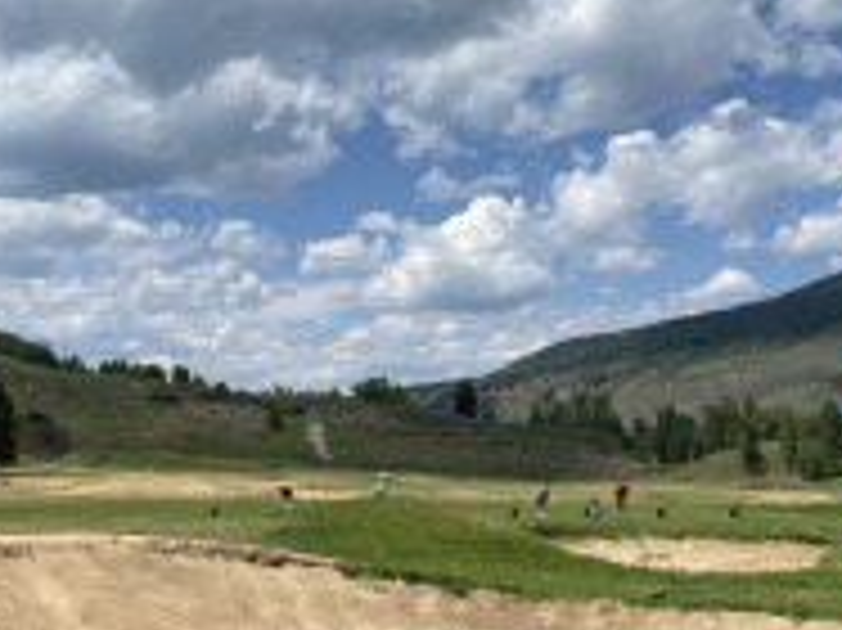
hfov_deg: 37.4
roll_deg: +0.3
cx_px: 365
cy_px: 459
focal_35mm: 51
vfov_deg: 28.2
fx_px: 1240
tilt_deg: -1.6
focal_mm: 4.25
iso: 32
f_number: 1.8
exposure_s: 1/5025
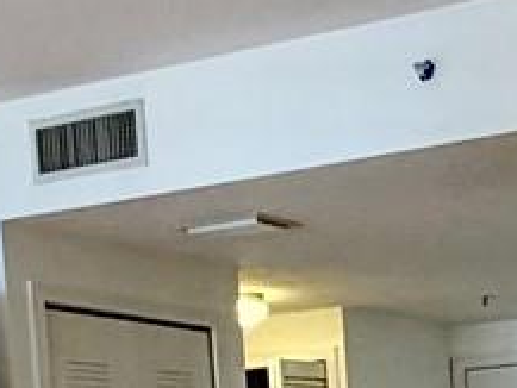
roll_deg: +2.8
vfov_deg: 13.1
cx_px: 577
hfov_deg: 18.3
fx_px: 1539
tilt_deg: -5.4
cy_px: 681
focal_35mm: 103
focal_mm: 2.22
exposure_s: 1/120
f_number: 2.2
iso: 250
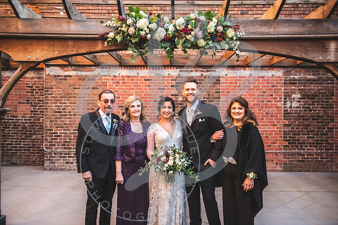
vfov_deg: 36.9
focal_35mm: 36
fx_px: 338
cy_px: 112
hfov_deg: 53.1
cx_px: 169
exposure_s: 1/160
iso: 160
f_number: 2.8
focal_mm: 36
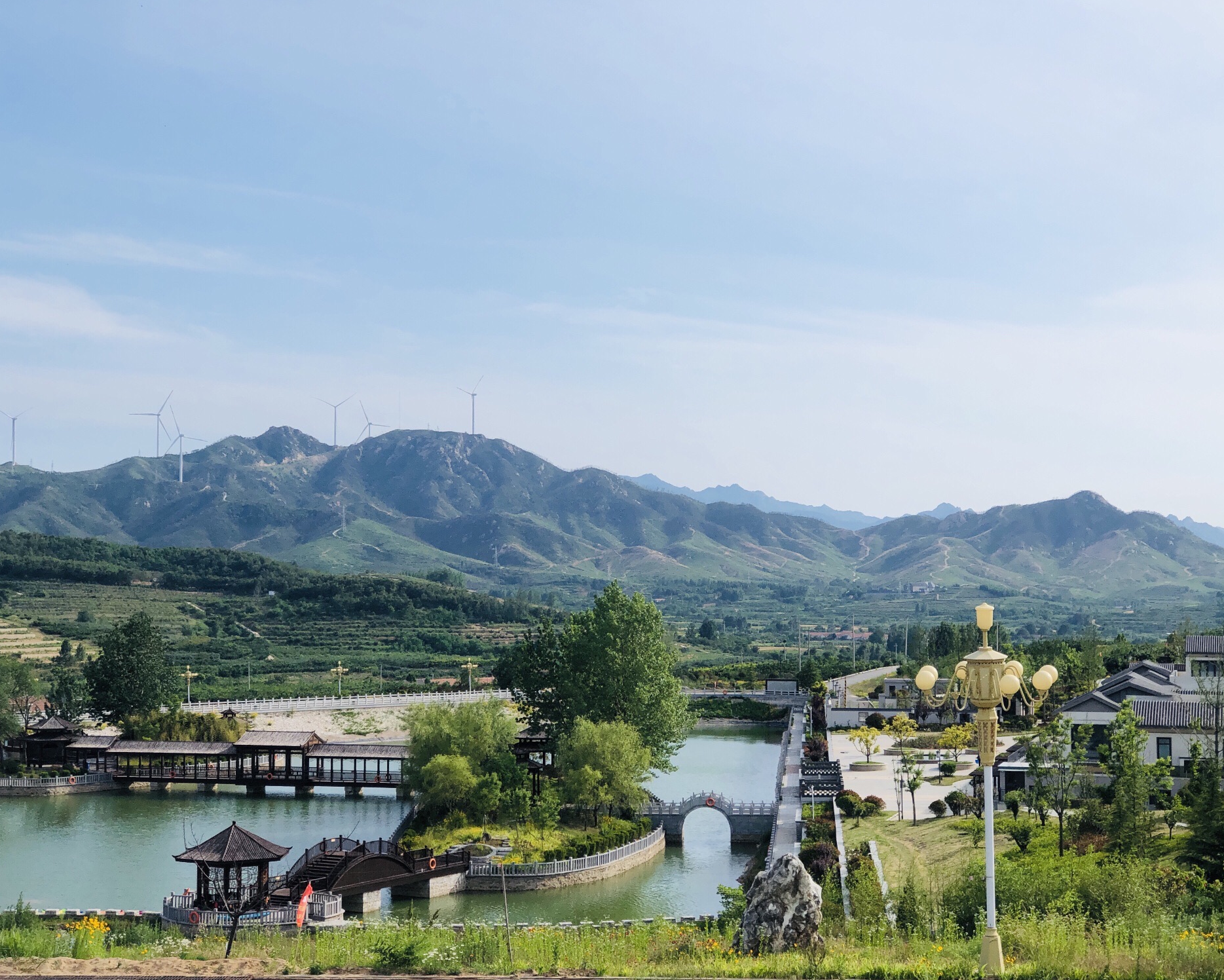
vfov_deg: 25.4
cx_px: 645
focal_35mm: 60
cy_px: 491
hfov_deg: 31.4
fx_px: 2174
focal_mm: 6.6
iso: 20
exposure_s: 1/1230
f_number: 2.8
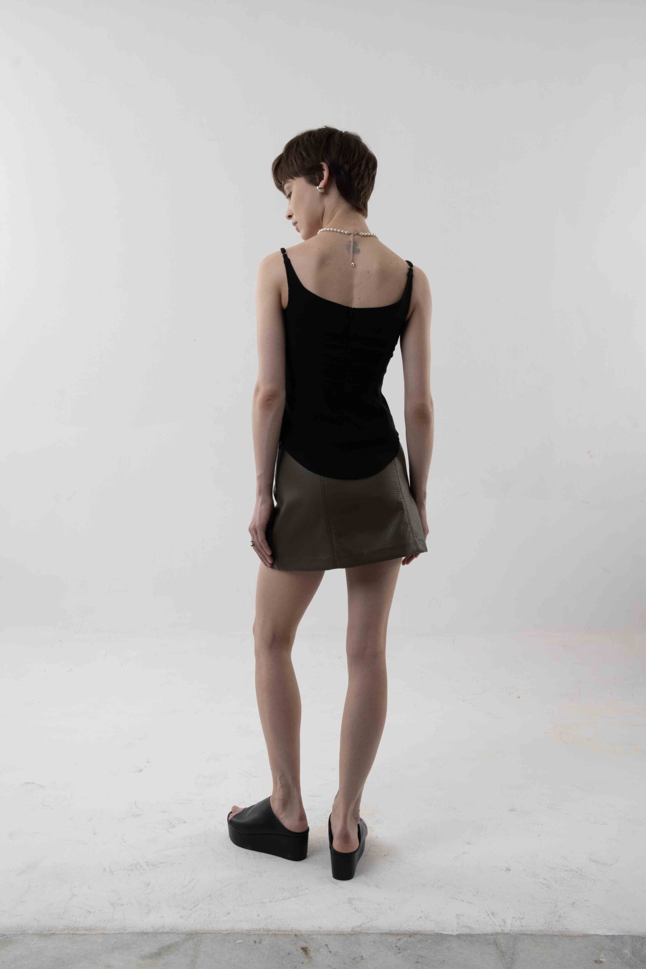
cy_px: 484
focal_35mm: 35
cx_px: 323
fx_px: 942
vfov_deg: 54.4
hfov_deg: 37.9
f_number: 13
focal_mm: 23
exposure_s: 1/125
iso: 80
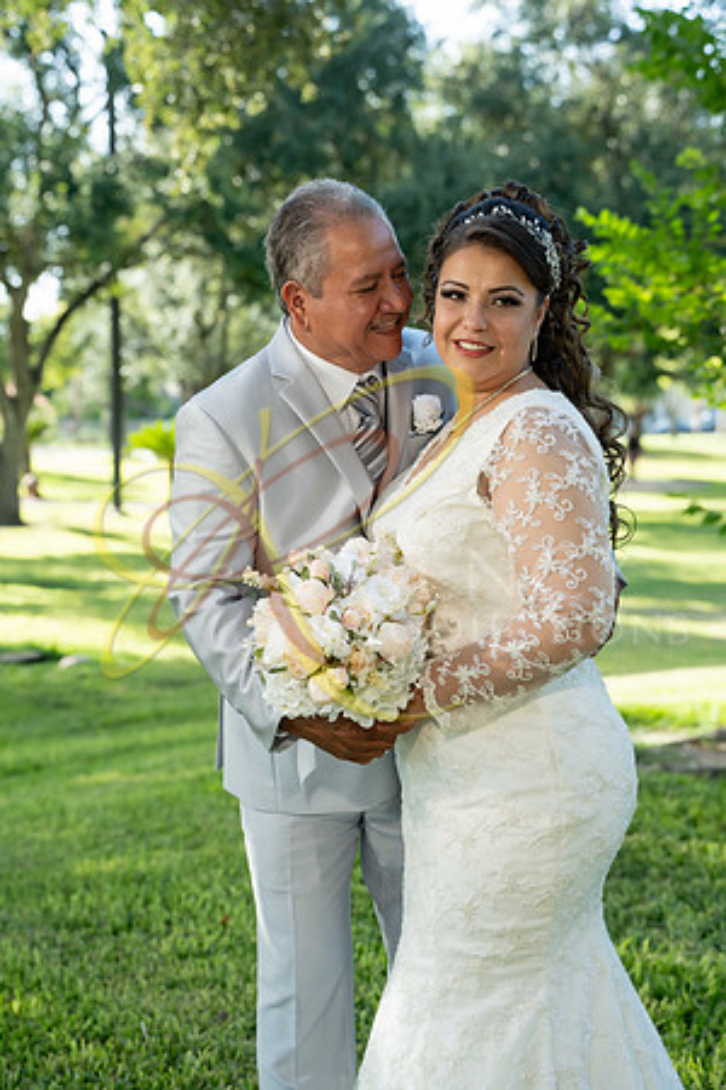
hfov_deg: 21.6
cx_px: 363
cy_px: 545
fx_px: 1906
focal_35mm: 63
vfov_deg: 31.9
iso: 500
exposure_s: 1/500
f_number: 4
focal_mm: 63
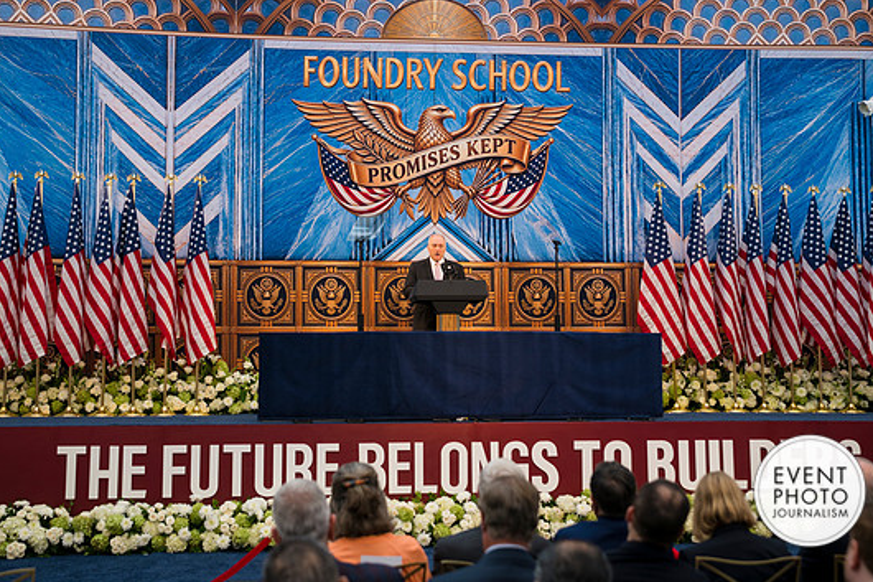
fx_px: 1115
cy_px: 281
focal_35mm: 46
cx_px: 443
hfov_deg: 42.8
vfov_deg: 29.2
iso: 220
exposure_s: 1/200
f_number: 2.8
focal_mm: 42
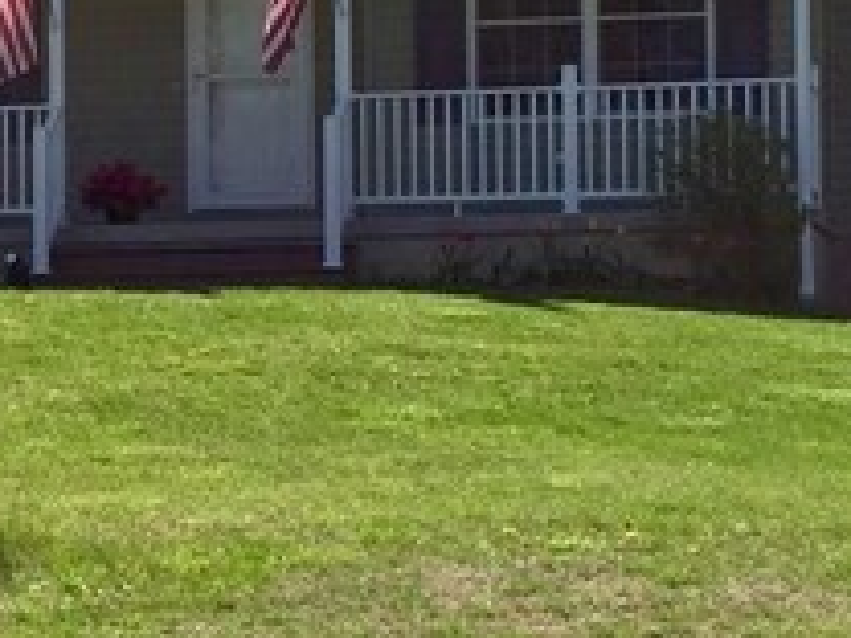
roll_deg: +0.2
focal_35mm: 143
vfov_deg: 10.4
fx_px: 3516
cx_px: 29
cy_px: 245
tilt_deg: +1.3
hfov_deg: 13.6
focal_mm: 4.15
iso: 32
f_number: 2.2
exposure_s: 1/1236
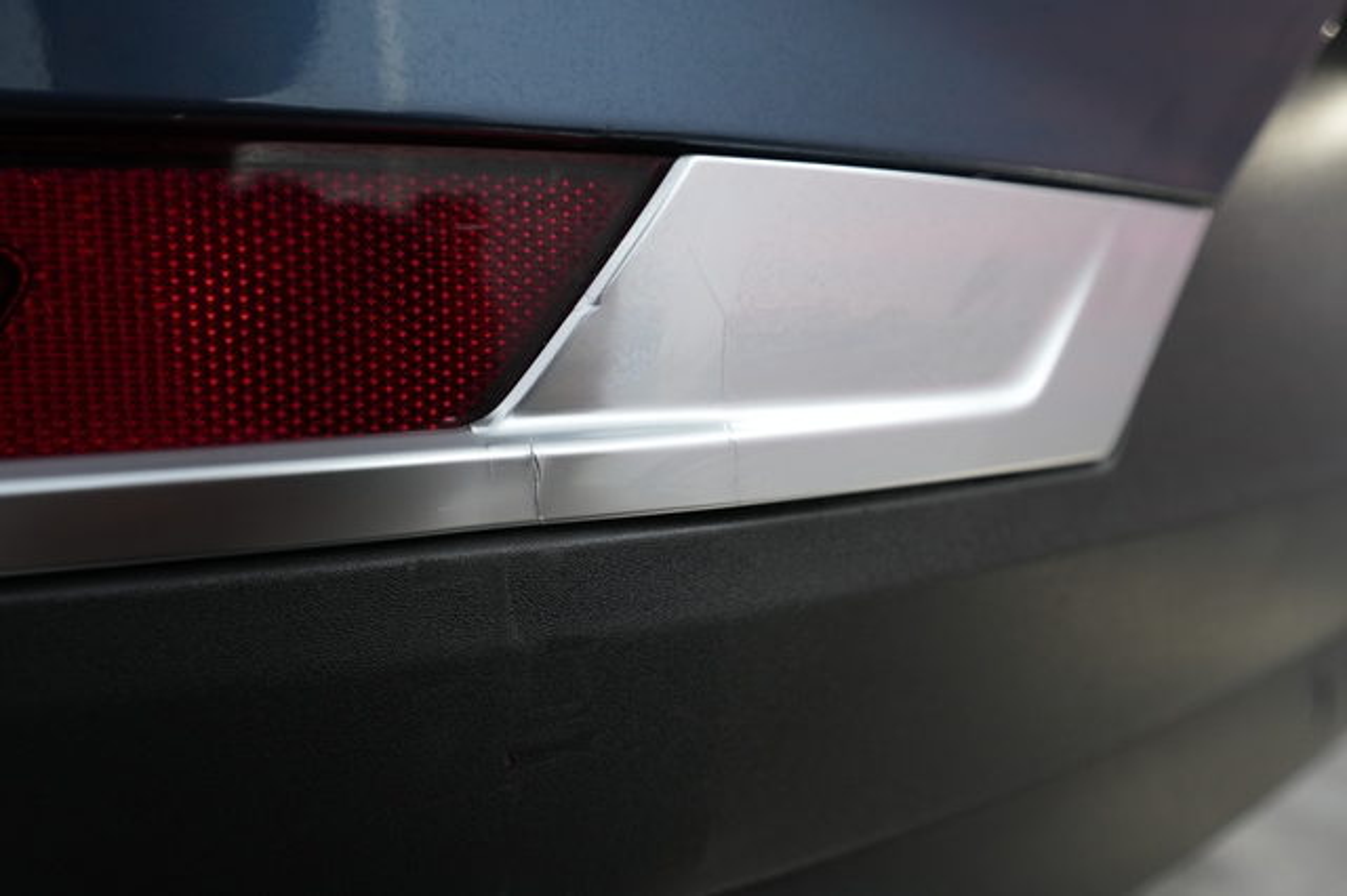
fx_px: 935
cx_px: 674
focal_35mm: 25
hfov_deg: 71.5
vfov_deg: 51.2
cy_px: 448
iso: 1250
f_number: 4
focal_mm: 25
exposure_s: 1/80
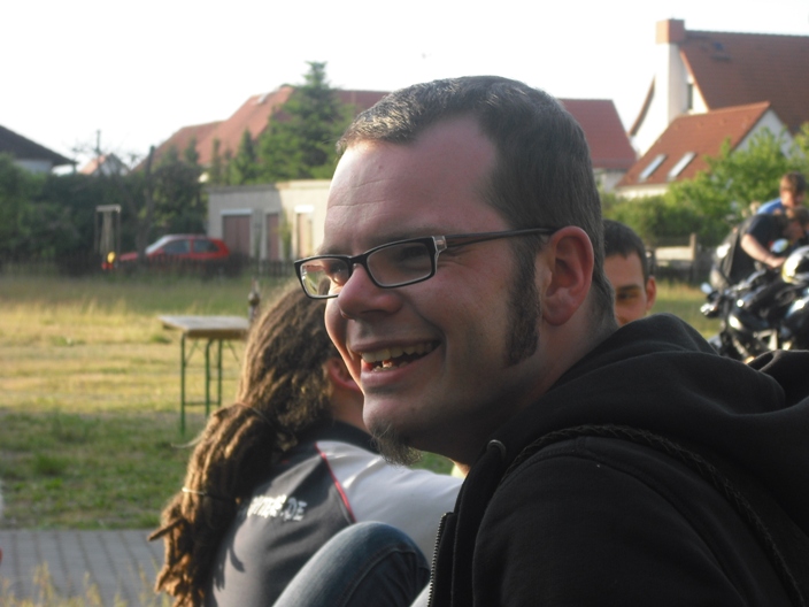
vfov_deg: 13.1
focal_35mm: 113
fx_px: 2641
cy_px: 304
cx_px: 404
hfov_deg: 17.4
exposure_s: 1/100
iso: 64
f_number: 5.2
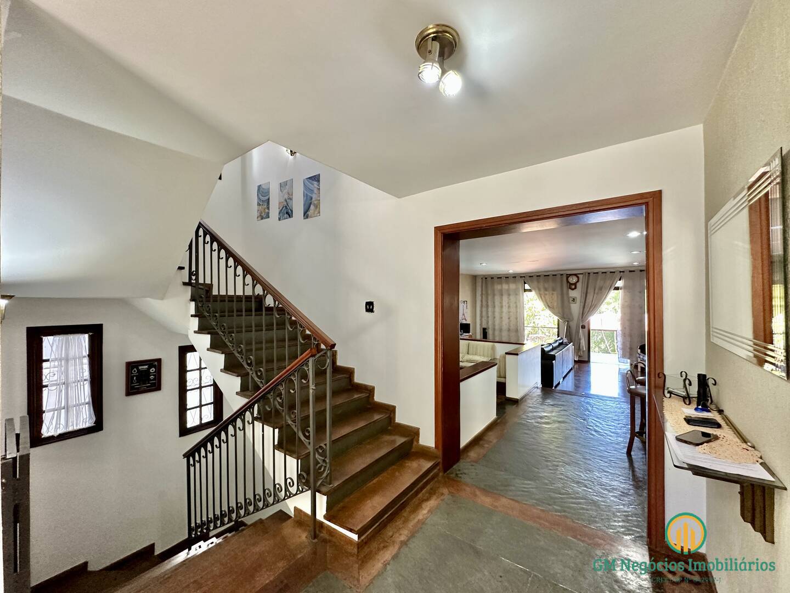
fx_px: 320
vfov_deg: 85.7
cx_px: 395
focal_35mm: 14
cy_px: 296
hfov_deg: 102.1
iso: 320
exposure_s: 1/120
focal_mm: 2.22
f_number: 2.2
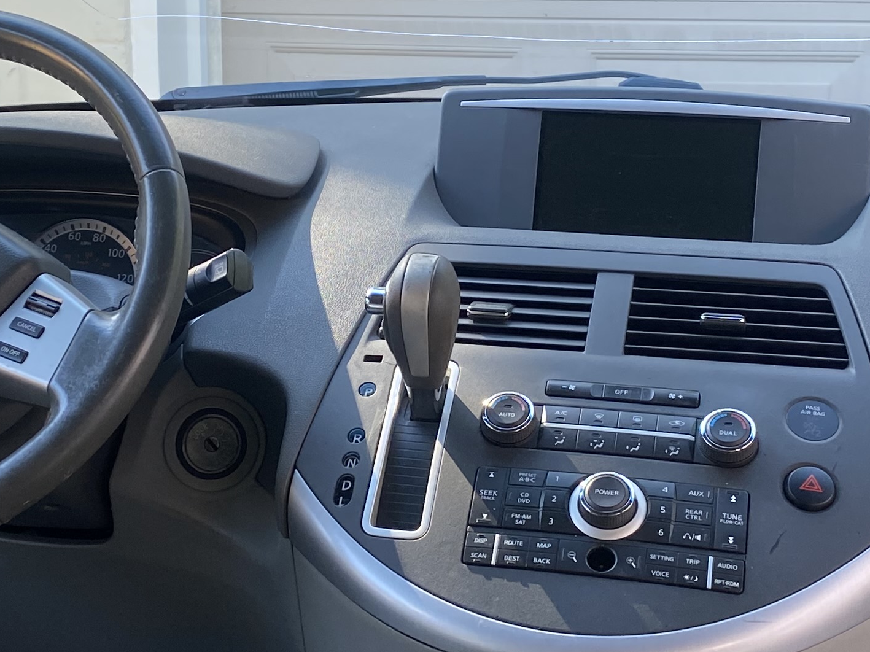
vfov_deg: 19.9
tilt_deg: -16.5
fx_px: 1859
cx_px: 384
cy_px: 311
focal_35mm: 74
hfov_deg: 26.3
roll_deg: -1.2
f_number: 1.8
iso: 64
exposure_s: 1/122
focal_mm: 4.25
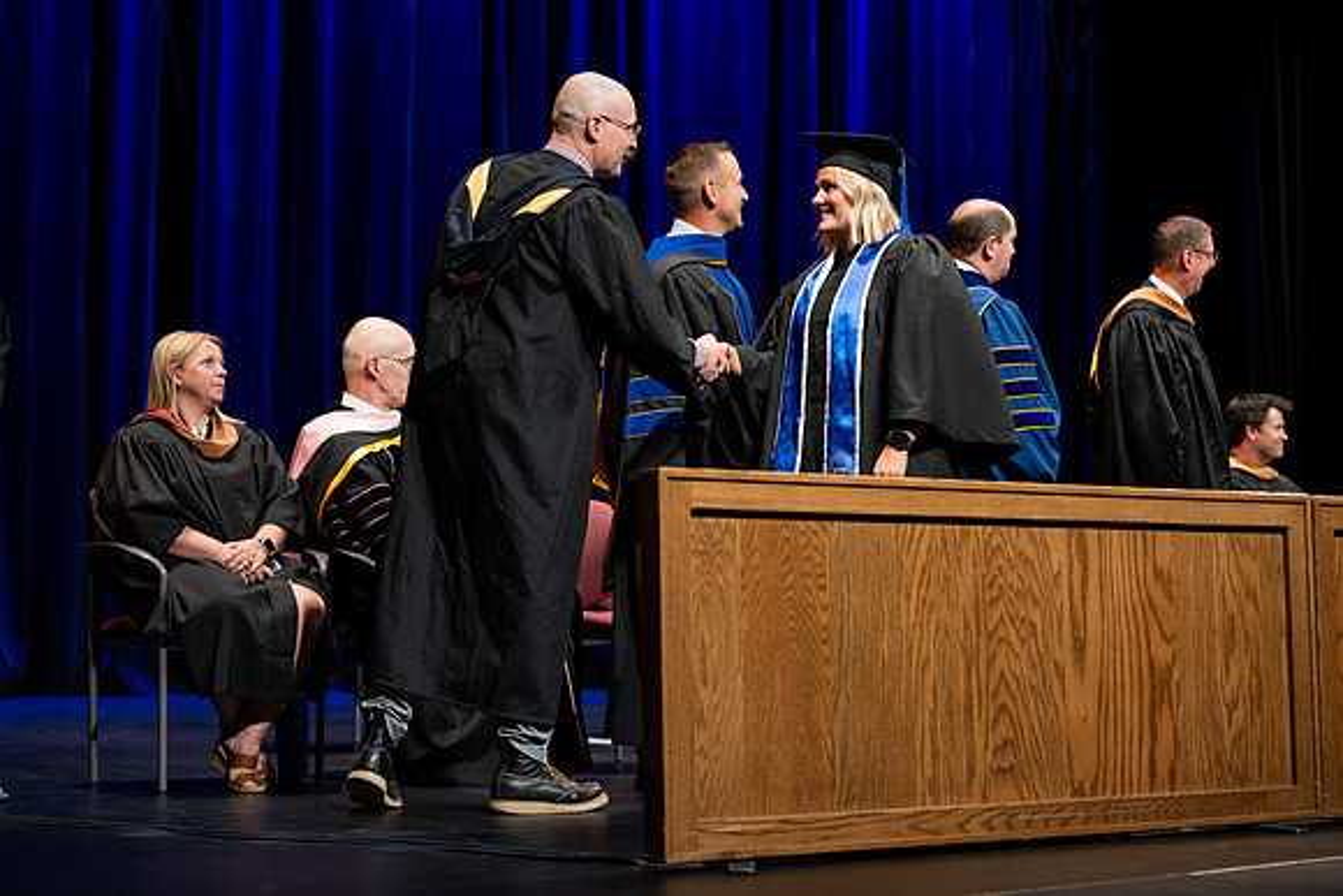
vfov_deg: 19.5
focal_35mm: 70
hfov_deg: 28.8
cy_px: 448
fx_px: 2612
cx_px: 672
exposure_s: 1/250
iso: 500
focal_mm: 70
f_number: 2.8
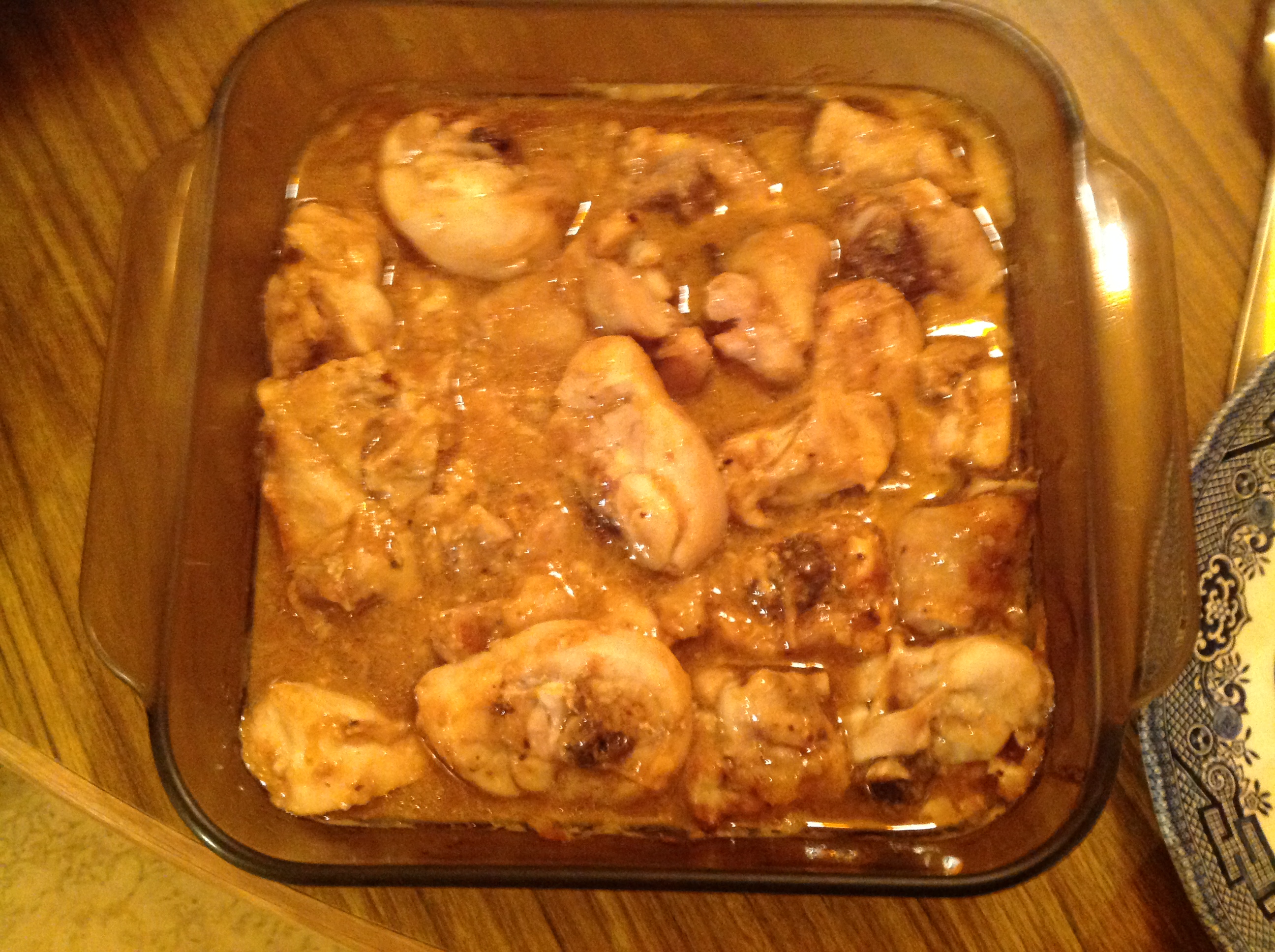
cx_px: 638
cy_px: 476
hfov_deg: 52.7
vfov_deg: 40.6
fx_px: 1287
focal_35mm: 35
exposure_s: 1/15
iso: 640
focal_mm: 4.28
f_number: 2.4
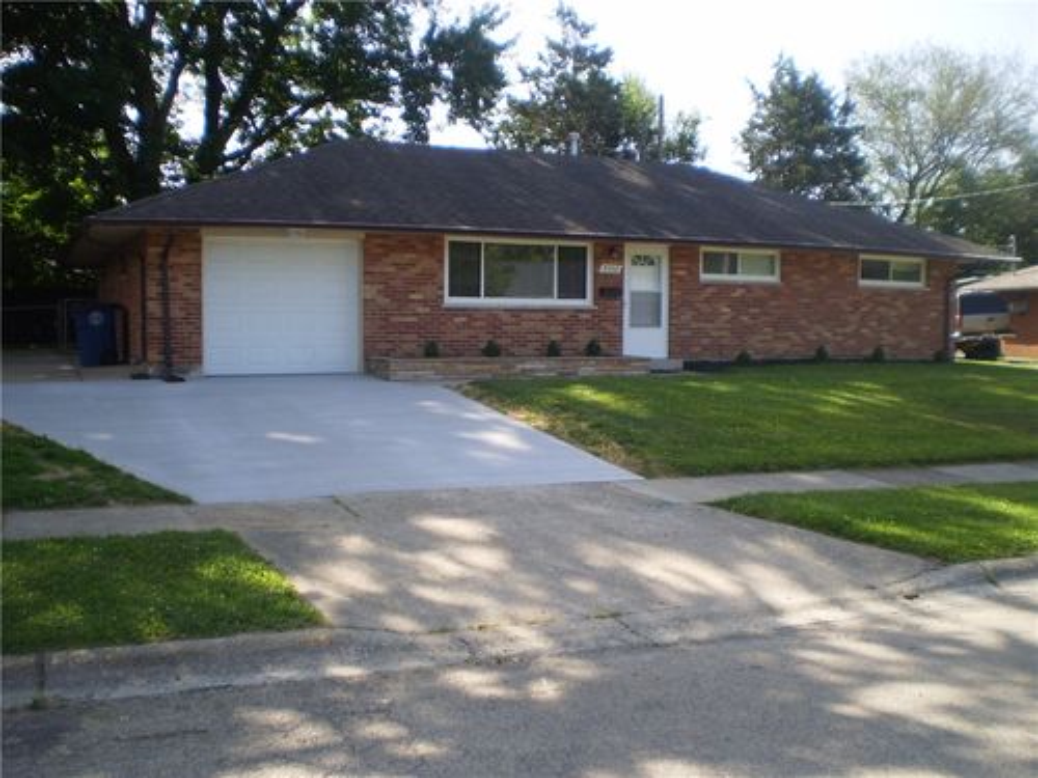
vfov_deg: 39.7
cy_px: 389
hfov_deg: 51.4
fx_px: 1080
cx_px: 519
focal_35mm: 36
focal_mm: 6.3
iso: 64
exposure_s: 1/320
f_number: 3.1
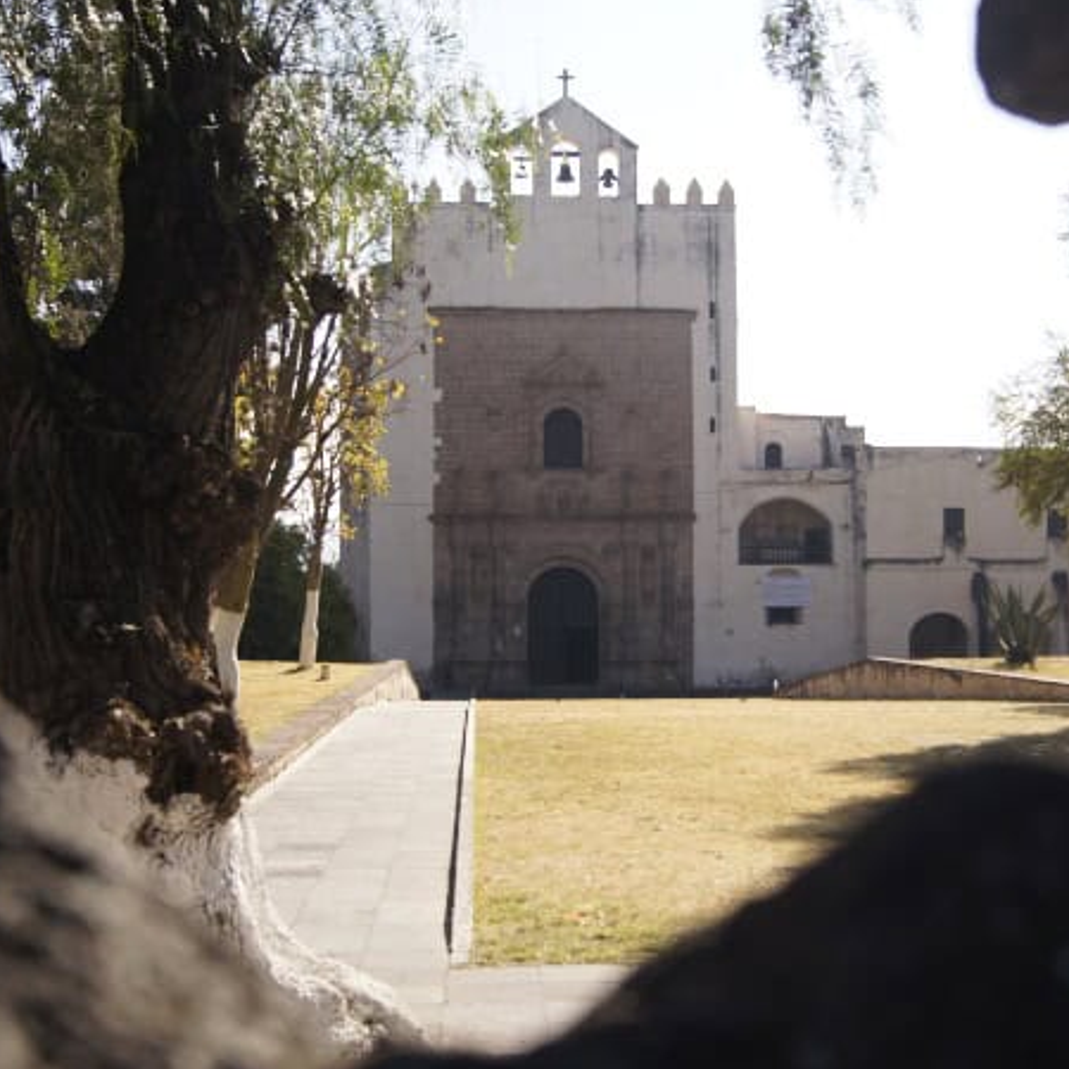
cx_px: 601
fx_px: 1852
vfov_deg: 32.2
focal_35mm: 53
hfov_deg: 32.2
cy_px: 508
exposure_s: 1/640
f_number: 5.6
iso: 200
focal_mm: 26
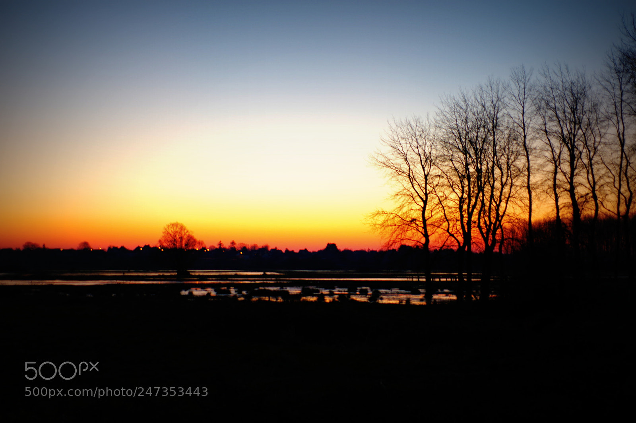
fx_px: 1183
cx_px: 318
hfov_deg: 30.1
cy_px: 212
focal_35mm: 67
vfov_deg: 20.3
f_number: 4
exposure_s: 1/10
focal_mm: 45
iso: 400
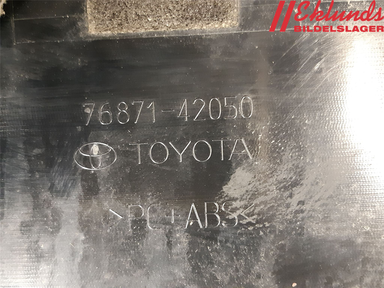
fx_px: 288
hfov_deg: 67.3
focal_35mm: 26
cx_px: 192
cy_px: 144
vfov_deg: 53.1
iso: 500
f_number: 1.7
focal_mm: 3.93
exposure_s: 1/25
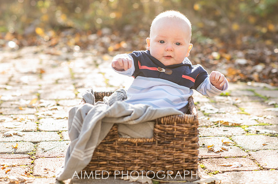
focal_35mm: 103
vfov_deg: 13.2
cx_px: 145
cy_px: 84
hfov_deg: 19.8
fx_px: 794
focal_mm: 85
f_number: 3.2
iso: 160
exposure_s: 1/200
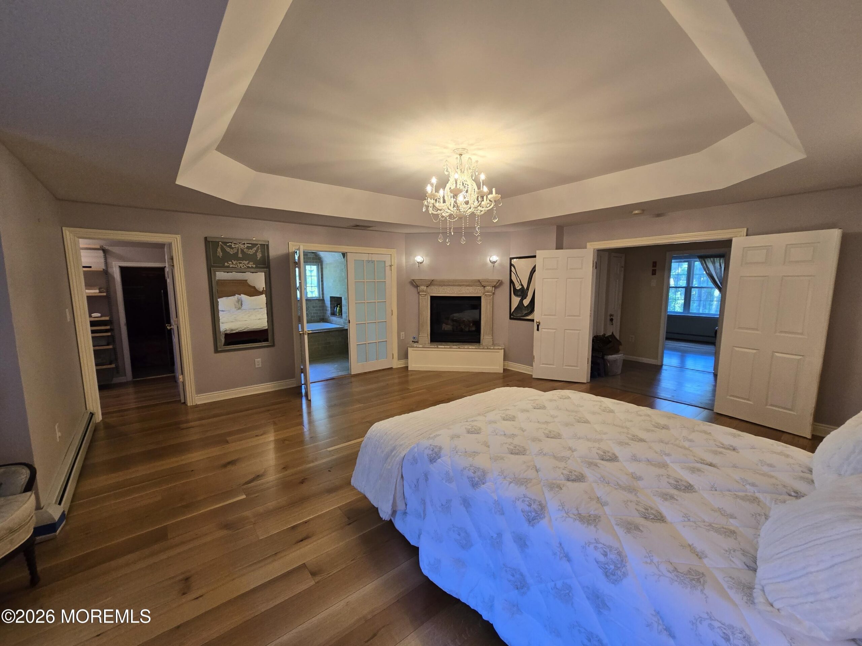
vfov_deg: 89.9
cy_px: 323
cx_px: 431
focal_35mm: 13
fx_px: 324
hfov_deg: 106.2
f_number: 2.2
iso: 200
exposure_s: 1/60
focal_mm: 2.2
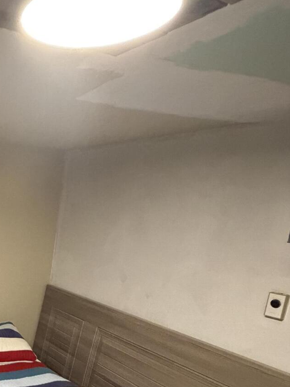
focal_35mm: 33
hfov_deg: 34.9
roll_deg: -3.3
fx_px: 369
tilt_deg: -12.1
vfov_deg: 53.1
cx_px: -51
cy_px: 287
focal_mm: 2.22
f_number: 2.2
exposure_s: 1/60
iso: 1000
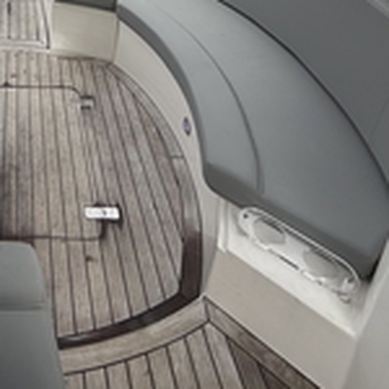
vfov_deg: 35.1
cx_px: -8
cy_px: -62
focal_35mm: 39
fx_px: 496
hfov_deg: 37.8
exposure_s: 1/1613
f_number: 2.2
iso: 50
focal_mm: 2.22
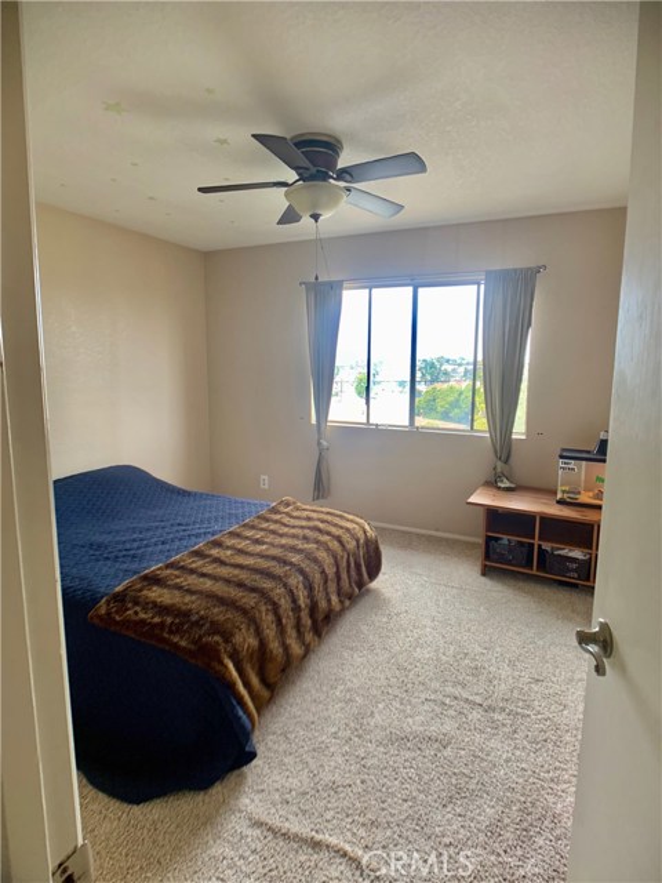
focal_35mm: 26
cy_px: 442
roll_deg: -1.1
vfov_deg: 67.3
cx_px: 331
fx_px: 663
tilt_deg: -7.9
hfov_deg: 53.1
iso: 100
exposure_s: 1/118
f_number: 1.8
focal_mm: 4.25
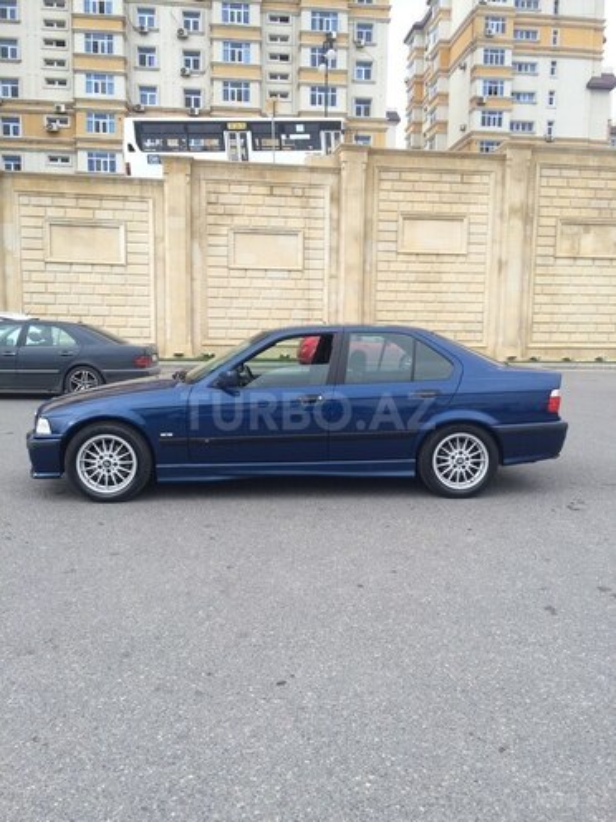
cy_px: 411
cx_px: 308
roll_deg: +0.7
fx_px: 688
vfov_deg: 61.7
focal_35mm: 29
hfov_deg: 48.2
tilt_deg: -8.4
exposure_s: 1/268
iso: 32
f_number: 2.2
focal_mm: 4.15
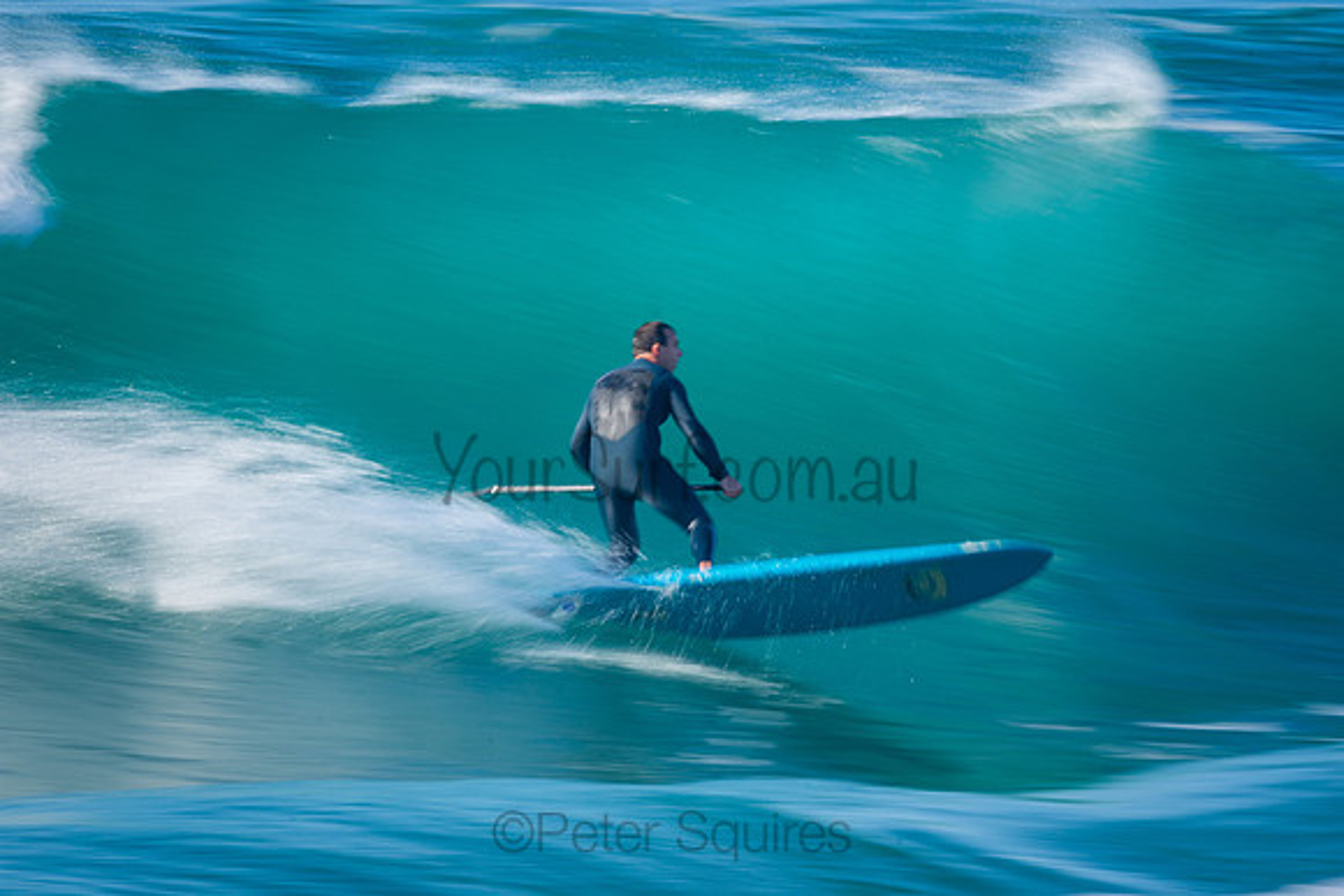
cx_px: 672
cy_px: 448
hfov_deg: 2.7
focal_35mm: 750
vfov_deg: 1.8
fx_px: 28005
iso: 100
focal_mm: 500
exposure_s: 1/25
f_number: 20
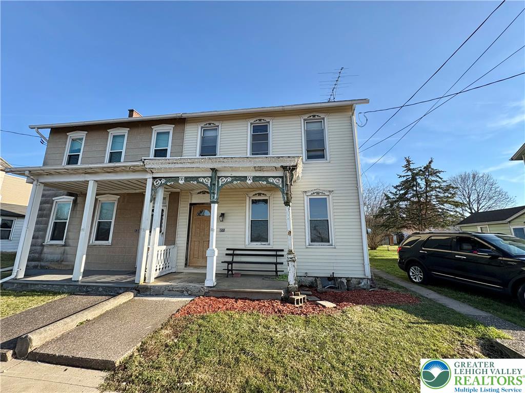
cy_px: 196
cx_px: 262
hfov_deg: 102.1
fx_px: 212
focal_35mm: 14
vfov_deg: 85.7
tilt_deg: +12.5
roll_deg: -0.4
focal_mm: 2.22
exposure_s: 1/796
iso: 40
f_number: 2.2
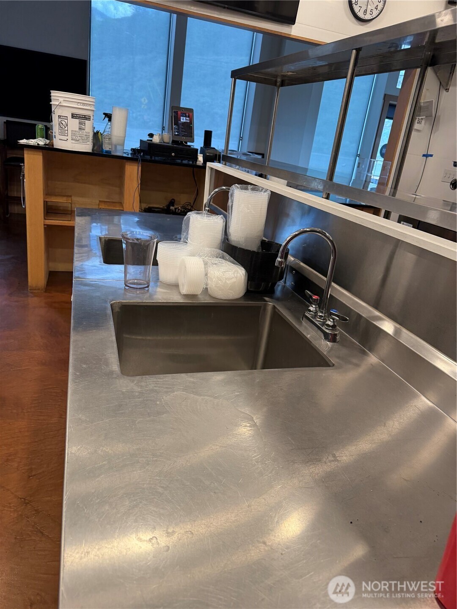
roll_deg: -7.5
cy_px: 304
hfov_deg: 56.8
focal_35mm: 24
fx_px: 422
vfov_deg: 71.6
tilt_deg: -19.2
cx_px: 228
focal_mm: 6.76
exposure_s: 1/120
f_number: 1.78
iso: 125
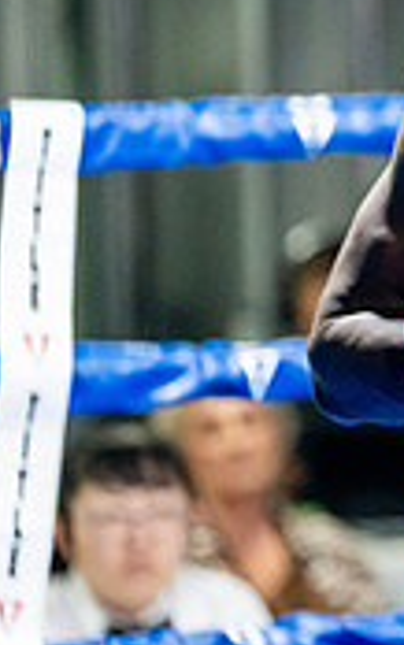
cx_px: 938
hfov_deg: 4.0
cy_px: 243
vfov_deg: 6.4
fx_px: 5734
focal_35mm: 326
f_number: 2
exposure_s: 1/800
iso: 4000
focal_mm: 96
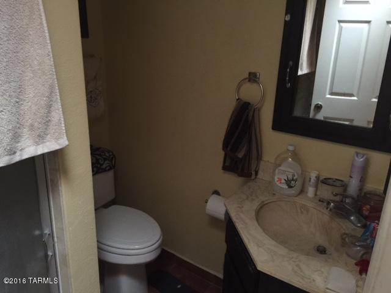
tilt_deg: -17.4
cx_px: 196
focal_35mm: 29
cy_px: 146
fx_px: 328
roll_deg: -2.3
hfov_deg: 61.7
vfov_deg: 48.2
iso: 125
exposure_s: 1/4
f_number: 2.2
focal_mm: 4.15
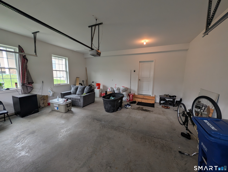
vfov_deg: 94.6
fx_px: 79
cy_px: 86
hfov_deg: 110.5
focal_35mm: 12
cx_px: 114
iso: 119
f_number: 1.7
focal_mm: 2.02
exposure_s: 1/120
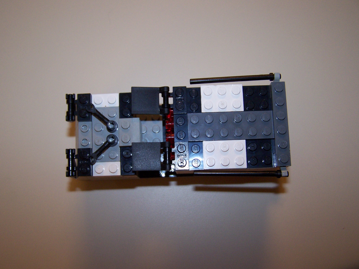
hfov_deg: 49.0
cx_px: 180
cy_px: 134
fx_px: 394
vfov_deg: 37.7
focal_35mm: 38
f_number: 2.8
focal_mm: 6.3
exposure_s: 1/60
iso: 140
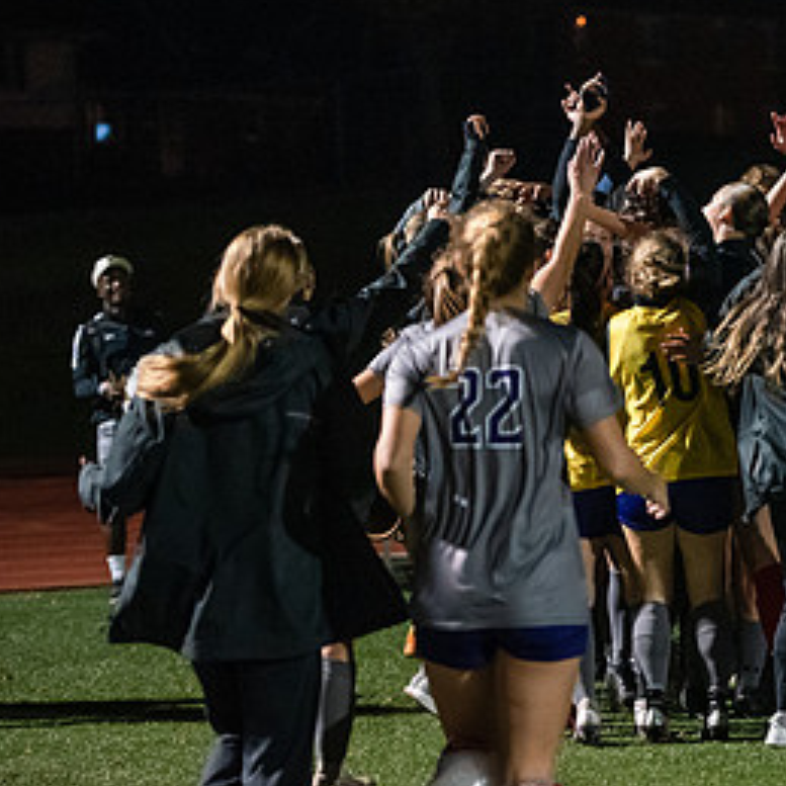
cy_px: 299
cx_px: 783
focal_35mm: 175
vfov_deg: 10.0
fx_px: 4496
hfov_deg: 9.9
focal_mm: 92
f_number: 3.2
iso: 8000
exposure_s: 1/640
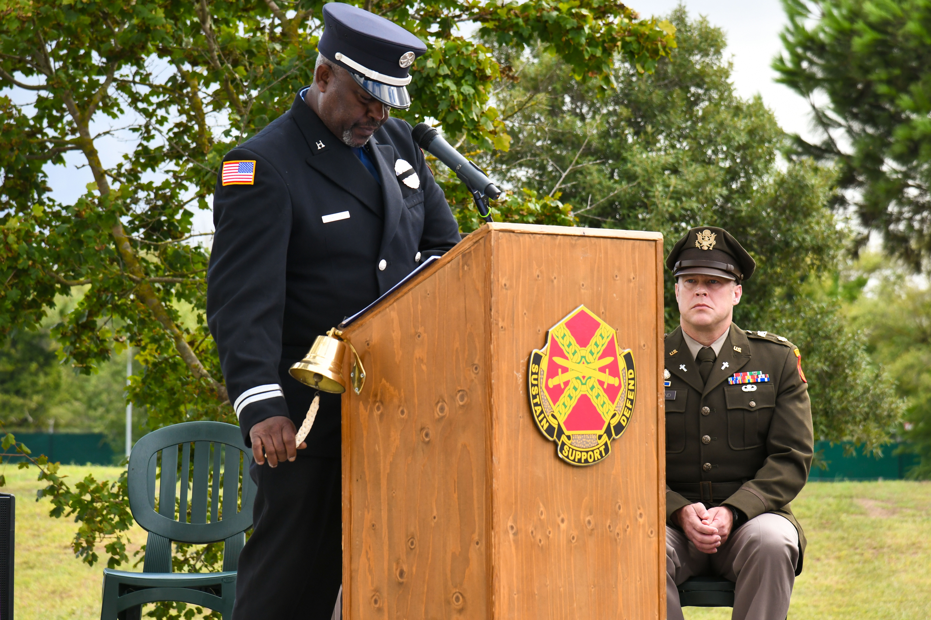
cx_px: 466
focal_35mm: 120
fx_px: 3103
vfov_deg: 11.4
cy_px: 310
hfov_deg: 17.1
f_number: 8
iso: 640
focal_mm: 120
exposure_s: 1/250
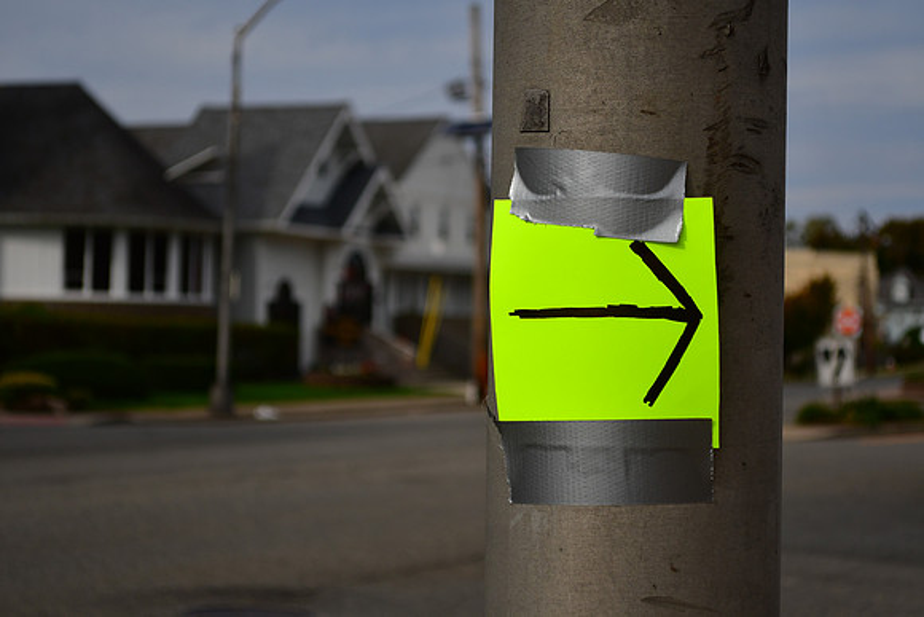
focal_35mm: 82
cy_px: 308
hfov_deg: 24.8
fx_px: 2105
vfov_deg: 16.7
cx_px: 462
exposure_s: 1/1600
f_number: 5.6
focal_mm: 55
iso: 200
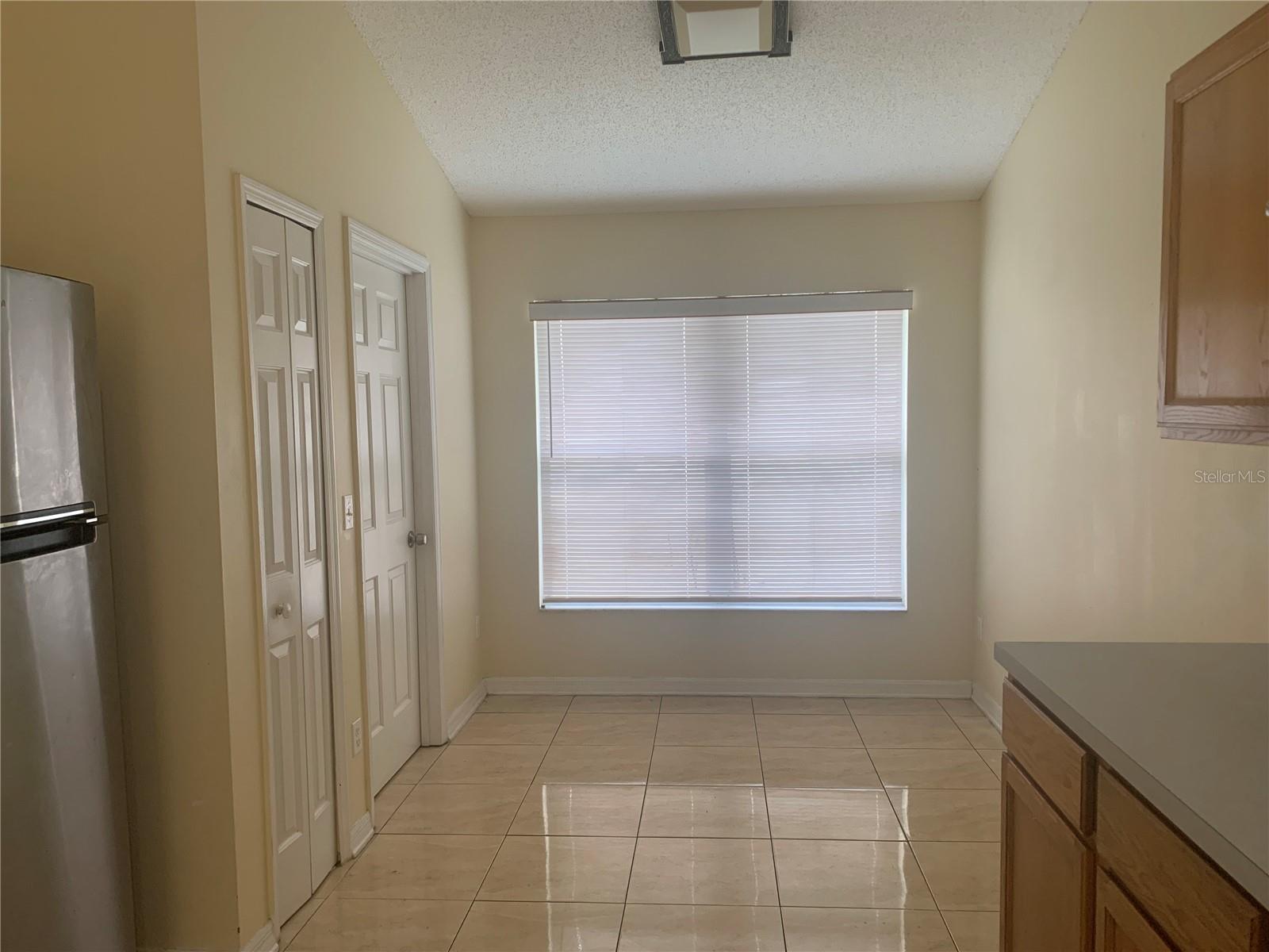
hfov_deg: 67.3
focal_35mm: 26
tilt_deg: -5.9
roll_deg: +0.7
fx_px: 953
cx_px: 634
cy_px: 476
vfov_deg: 53.1
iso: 64
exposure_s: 1/60
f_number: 1.8
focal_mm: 4.25
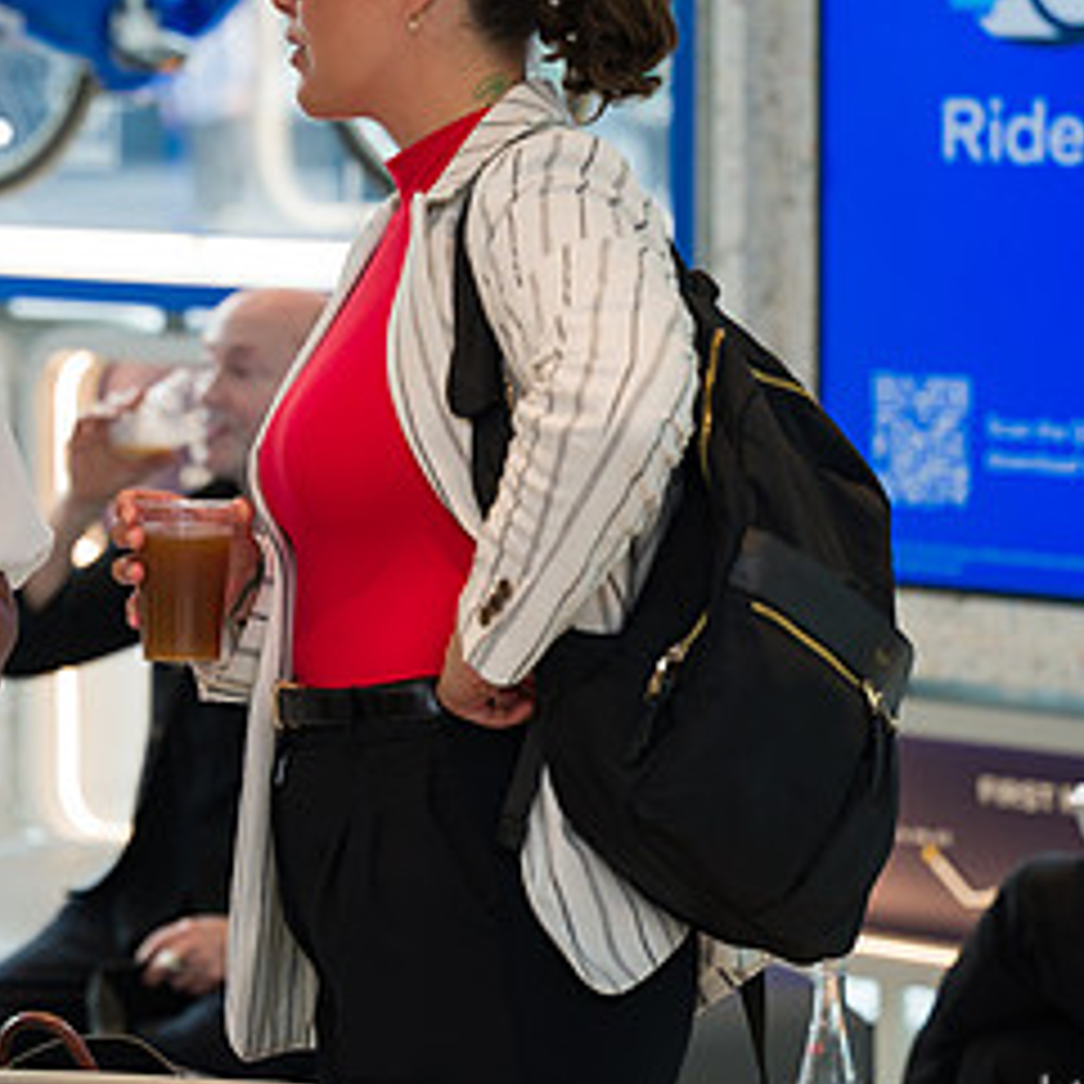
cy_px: 351
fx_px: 6306
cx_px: 144
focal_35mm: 178
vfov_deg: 9.8
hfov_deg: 9.8
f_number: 3.2
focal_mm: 86
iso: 400
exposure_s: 1/160
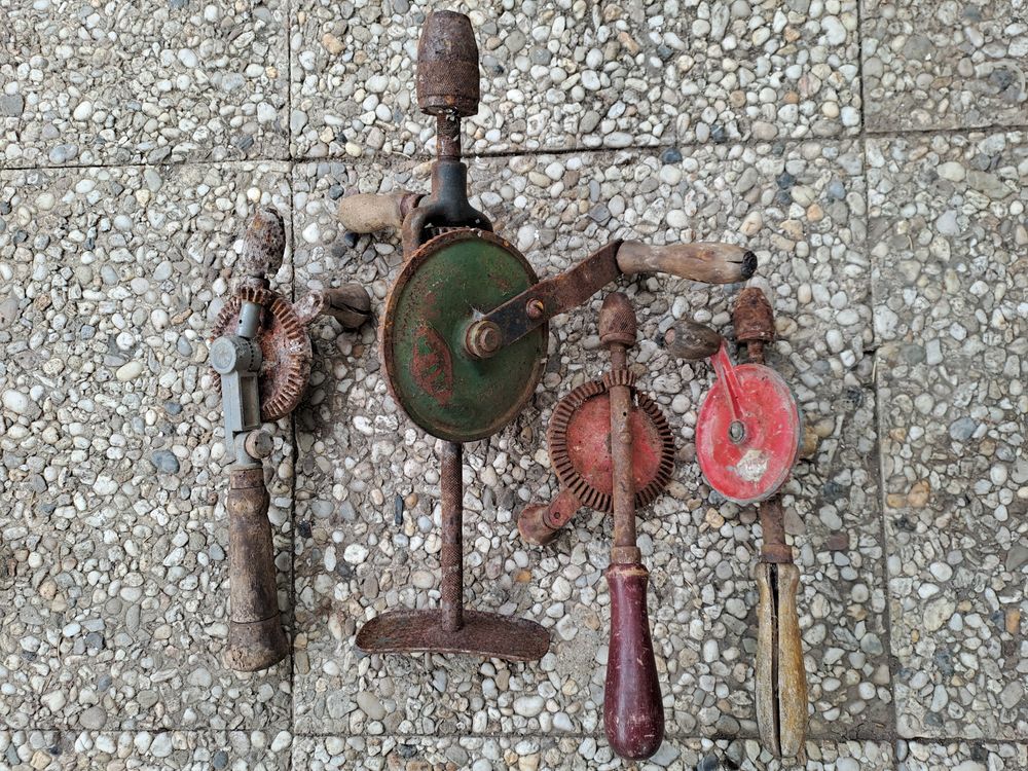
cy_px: 386
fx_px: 742
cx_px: 514
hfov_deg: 69.4
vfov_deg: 54.9
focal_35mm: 25
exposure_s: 1/60
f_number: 1.8
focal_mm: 4.65
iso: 40
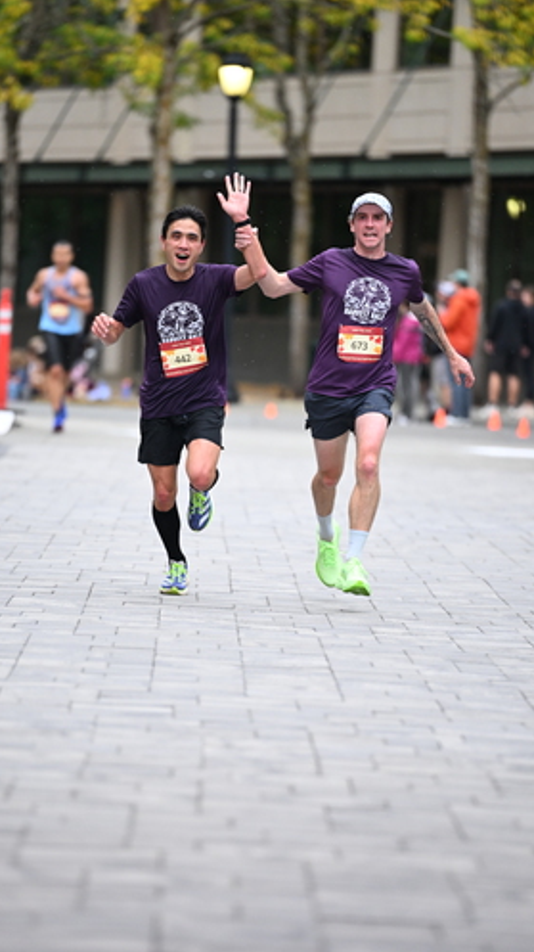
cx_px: 257
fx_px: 5849
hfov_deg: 5.2
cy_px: 488
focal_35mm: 232
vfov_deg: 9.3
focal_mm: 200
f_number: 2.8
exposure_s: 1/1250
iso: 1250
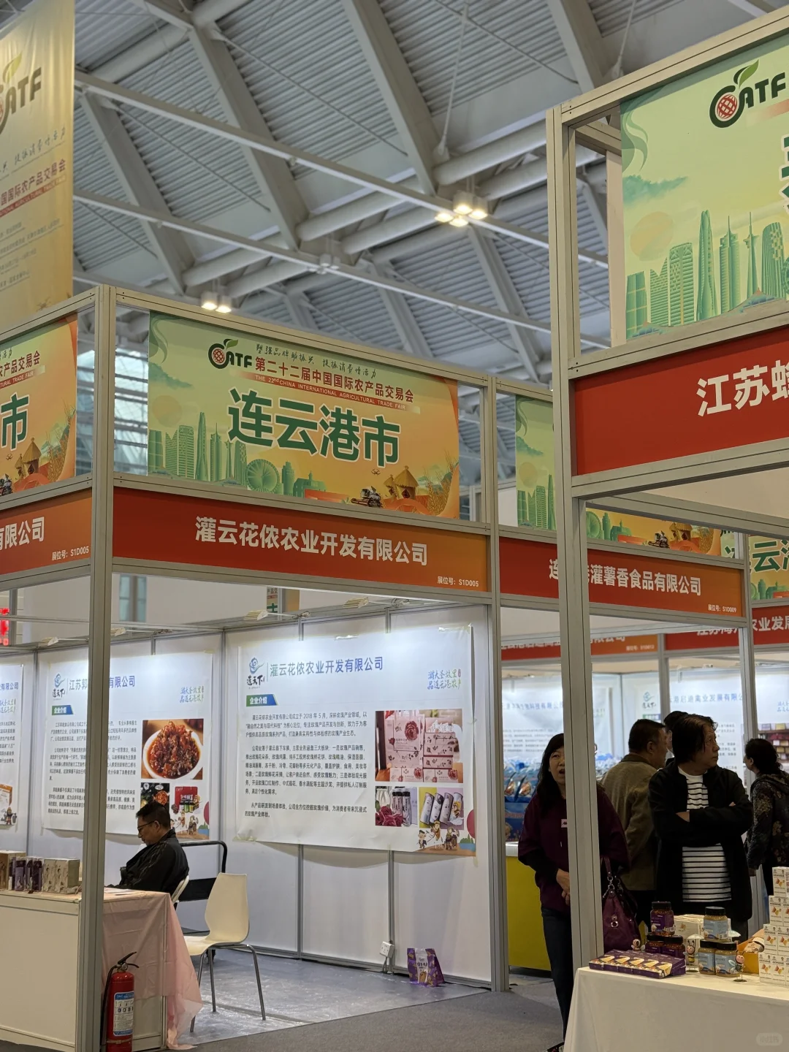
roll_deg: +0.9
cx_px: 394
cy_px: 526
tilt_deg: +8.4
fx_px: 1459
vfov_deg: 39.7
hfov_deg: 30.3
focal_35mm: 48
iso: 80
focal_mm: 6.76
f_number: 1.78
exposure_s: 1/100
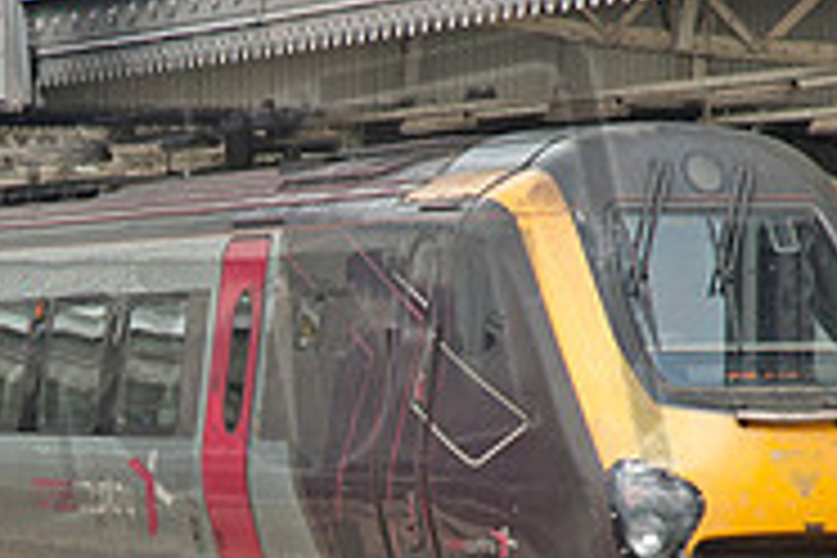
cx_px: 94
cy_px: 567
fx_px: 7625
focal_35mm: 328
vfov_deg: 4.2
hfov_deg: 6.3
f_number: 5.6
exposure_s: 1/500
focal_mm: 70
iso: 400
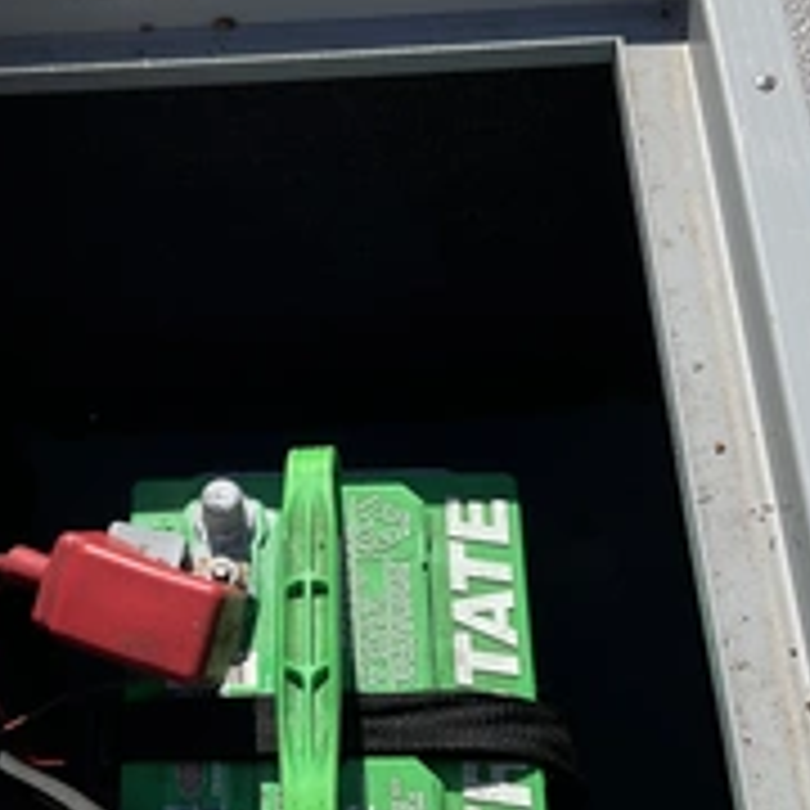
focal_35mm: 57
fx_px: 1509
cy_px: 594
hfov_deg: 29.8
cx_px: 266
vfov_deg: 29.6
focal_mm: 3
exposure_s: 1/2320
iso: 25
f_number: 1.8
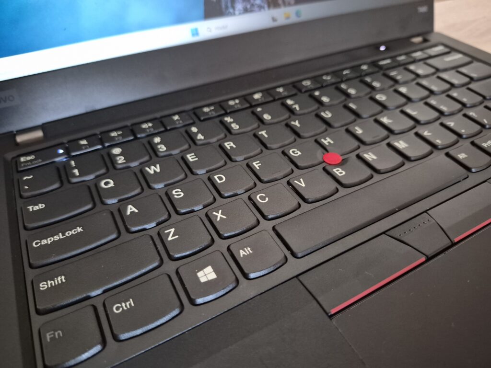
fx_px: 326
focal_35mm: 23
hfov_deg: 73.9
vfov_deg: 58.9
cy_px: 184
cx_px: 246
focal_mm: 5.4
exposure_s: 1/33
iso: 1600
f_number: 1.8
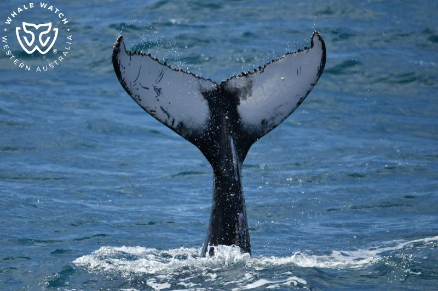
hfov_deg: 3.4
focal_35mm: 600
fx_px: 7298
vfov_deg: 2.3
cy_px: 146
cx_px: 219
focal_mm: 600
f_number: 6.3
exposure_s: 1/8000
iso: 1000
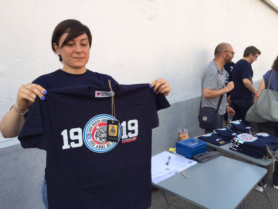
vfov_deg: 48.2
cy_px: 104
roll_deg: -1.2
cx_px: 139
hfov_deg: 61.7
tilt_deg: -9.4
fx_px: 233
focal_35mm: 29
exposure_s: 1/150
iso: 32
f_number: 2.2
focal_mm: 4.15
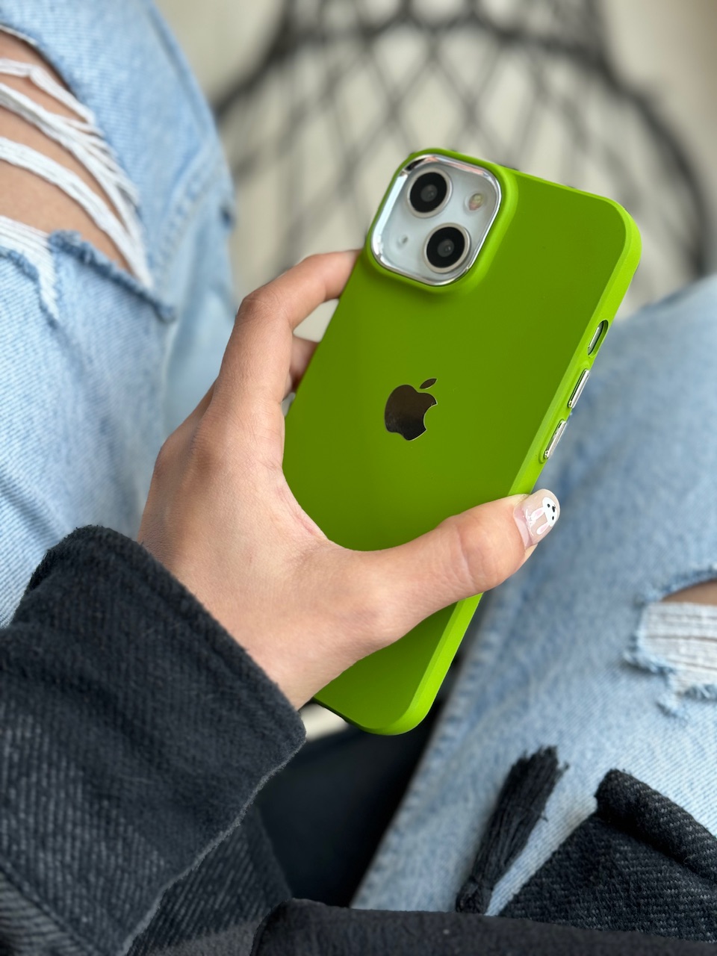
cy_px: 478
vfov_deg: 39.7
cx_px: 358
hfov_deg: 30.3
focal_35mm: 48
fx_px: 1326
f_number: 1.78
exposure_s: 1/172
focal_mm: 6.86
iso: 50
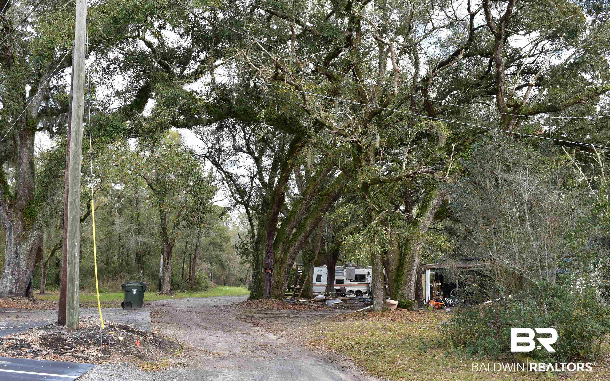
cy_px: 190
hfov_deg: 47.7
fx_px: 690
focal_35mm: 42
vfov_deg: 30.9
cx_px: 304
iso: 400
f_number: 10
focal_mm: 27
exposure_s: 1/160
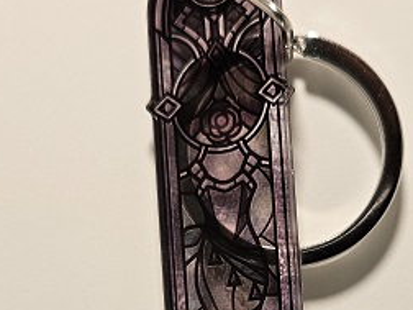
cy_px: 328
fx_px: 871
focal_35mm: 73
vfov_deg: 19.4
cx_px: 266
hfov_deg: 26.6
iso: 160
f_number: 1.8
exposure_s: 1/100
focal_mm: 5.4
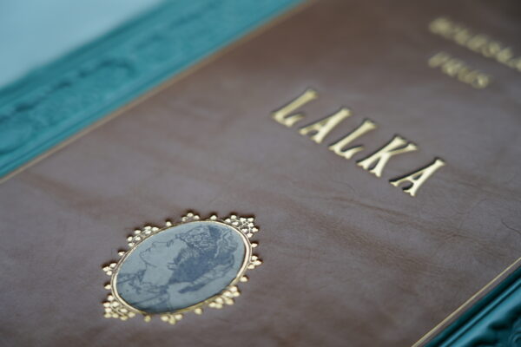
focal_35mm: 84
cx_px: 260
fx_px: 1216
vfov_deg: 16.3
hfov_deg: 24.2
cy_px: 174
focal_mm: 84
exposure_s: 1/100
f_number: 4
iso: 250
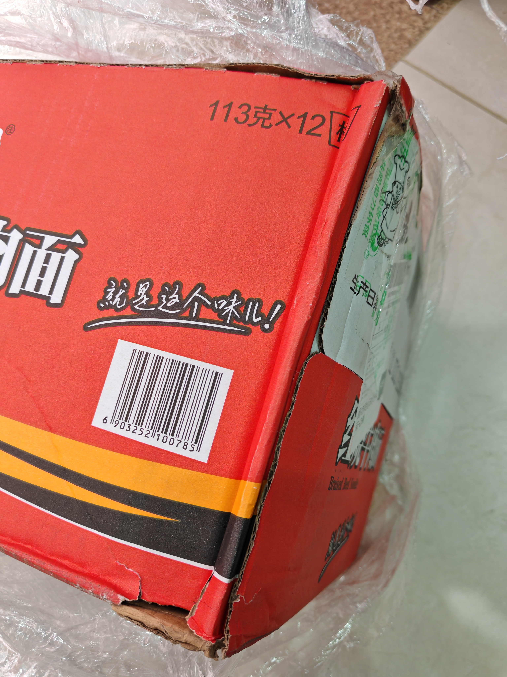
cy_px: 338
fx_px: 527
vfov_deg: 65.3
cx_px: 254
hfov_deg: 51.4
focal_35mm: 27
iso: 400
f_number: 1.95
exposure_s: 1/100
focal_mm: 5.52
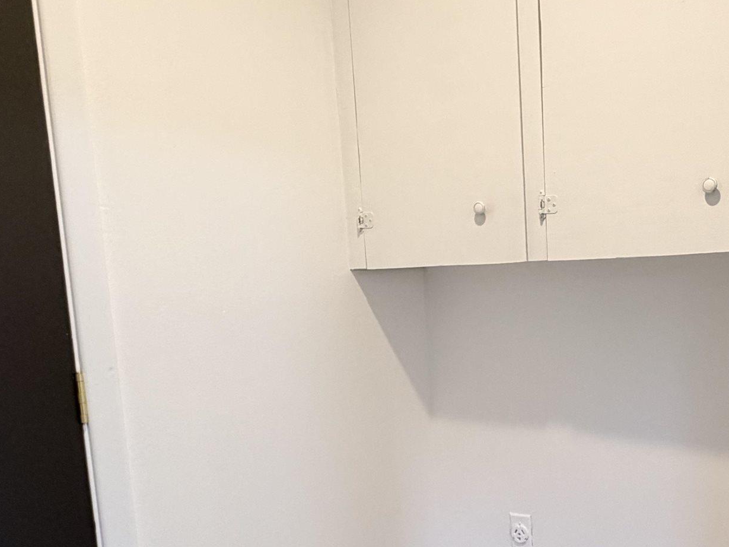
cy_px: 367
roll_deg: +2.7
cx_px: 538
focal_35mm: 35
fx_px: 737
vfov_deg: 40.2
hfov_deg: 50.6
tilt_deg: -7.3
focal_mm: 2.22
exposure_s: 1/60
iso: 160
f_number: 2.2
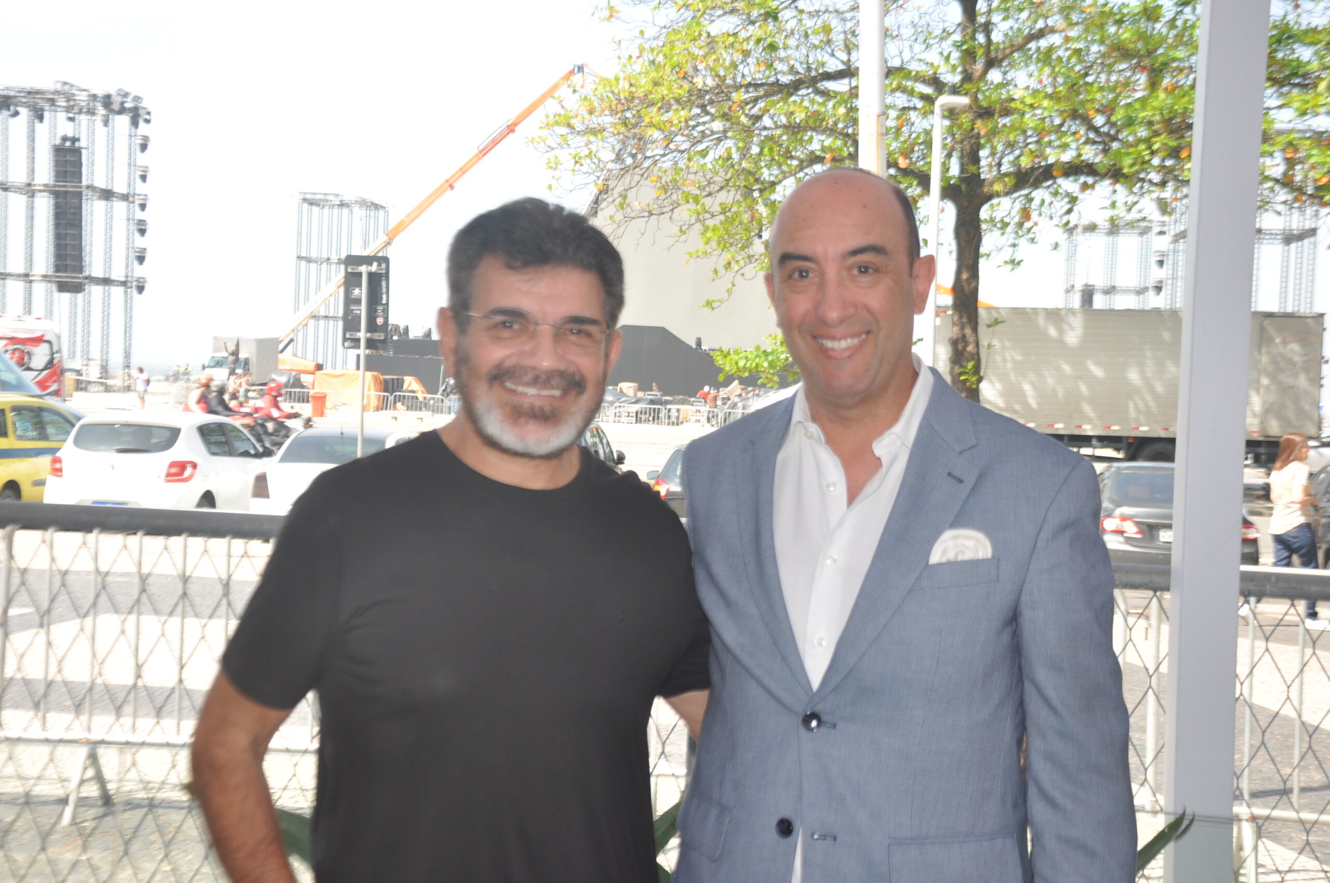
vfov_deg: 26.4
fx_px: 1882
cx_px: 665
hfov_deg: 38.9
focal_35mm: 51
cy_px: 442
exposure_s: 1/200
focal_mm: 34
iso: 200
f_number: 8
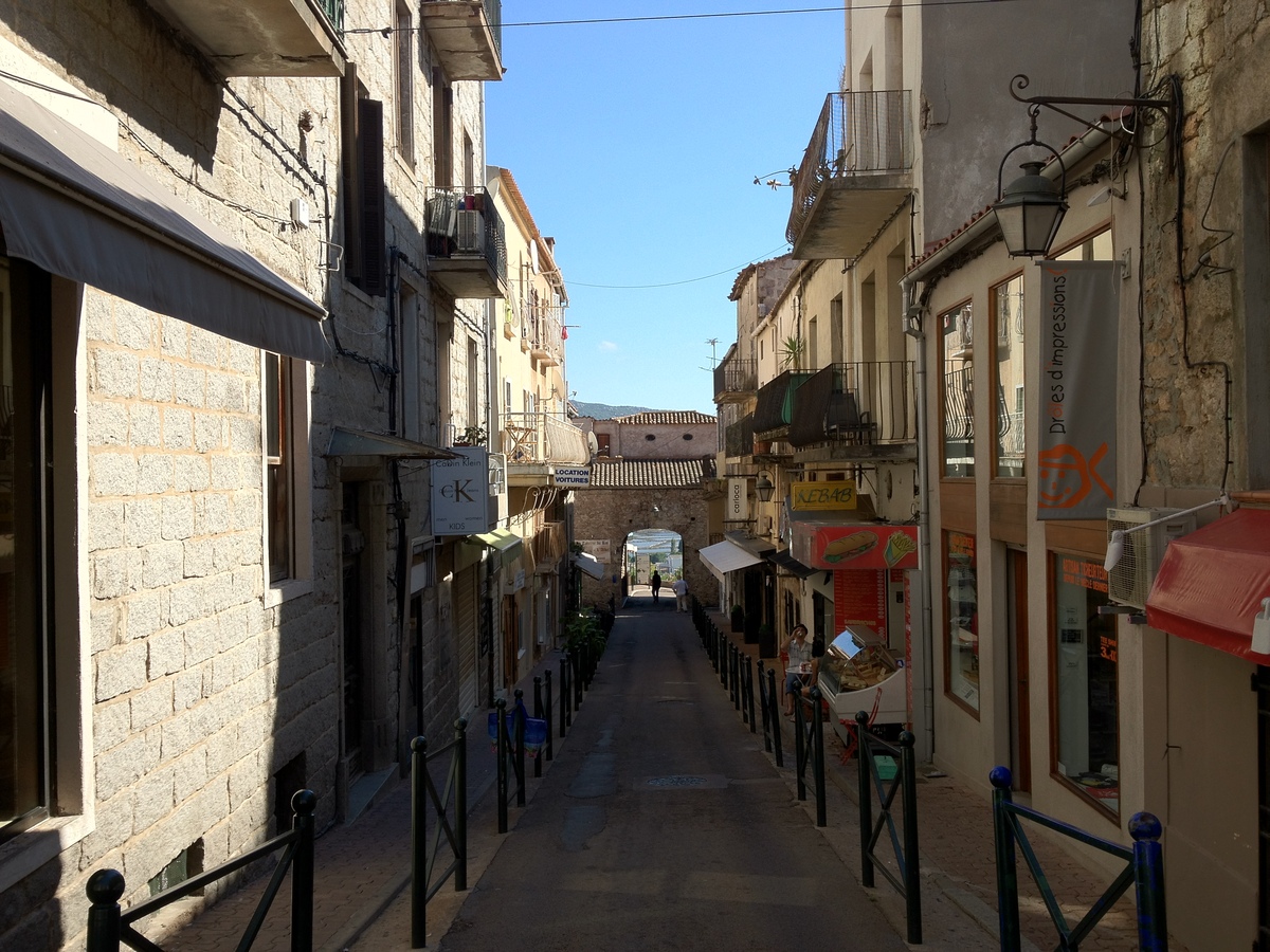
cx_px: 635
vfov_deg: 40.7
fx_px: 1284
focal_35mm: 35
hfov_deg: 52.6
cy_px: 476
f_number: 2.4
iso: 64
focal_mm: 4.28
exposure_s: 1/1126
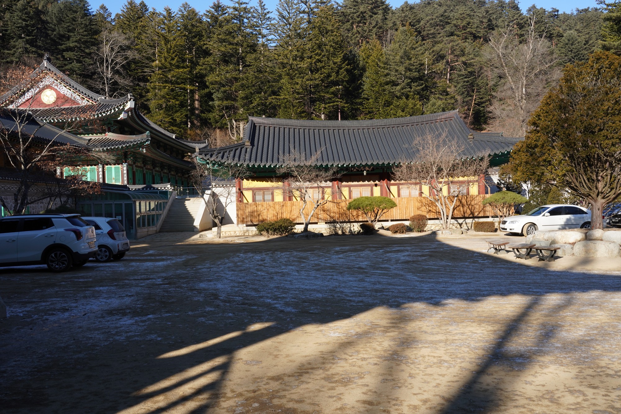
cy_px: 207
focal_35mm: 35
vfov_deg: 37.9
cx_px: 310
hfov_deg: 54.4
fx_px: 604
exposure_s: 1/100
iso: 400
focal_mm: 35
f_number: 20
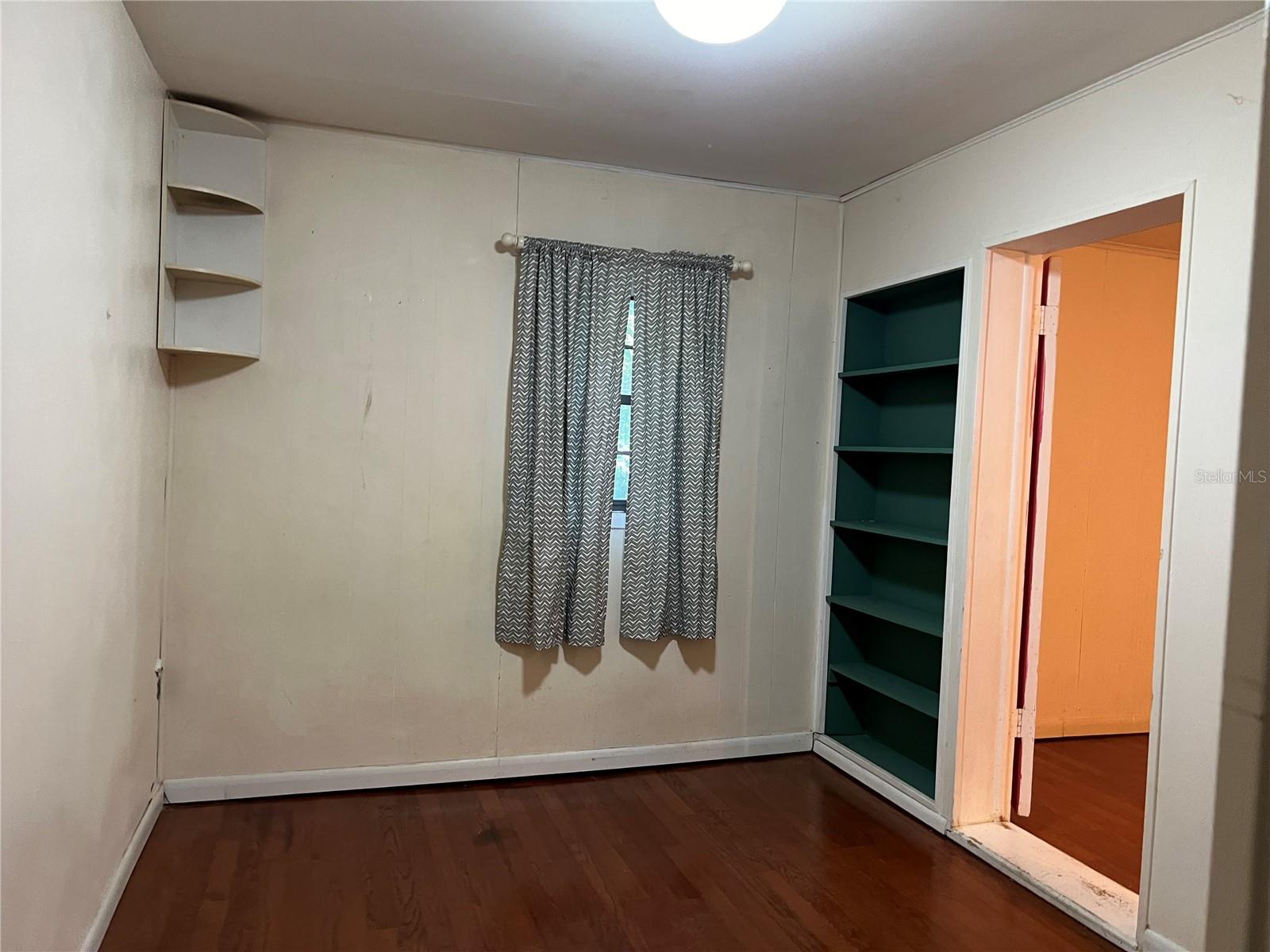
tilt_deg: +0.8
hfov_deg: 67.3
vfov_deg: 53.1
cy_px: 476
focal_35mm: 26
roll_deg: -4.2
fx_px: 954
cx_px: 635
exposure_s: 1/60
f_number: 1.5
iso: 250
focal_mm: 5.7
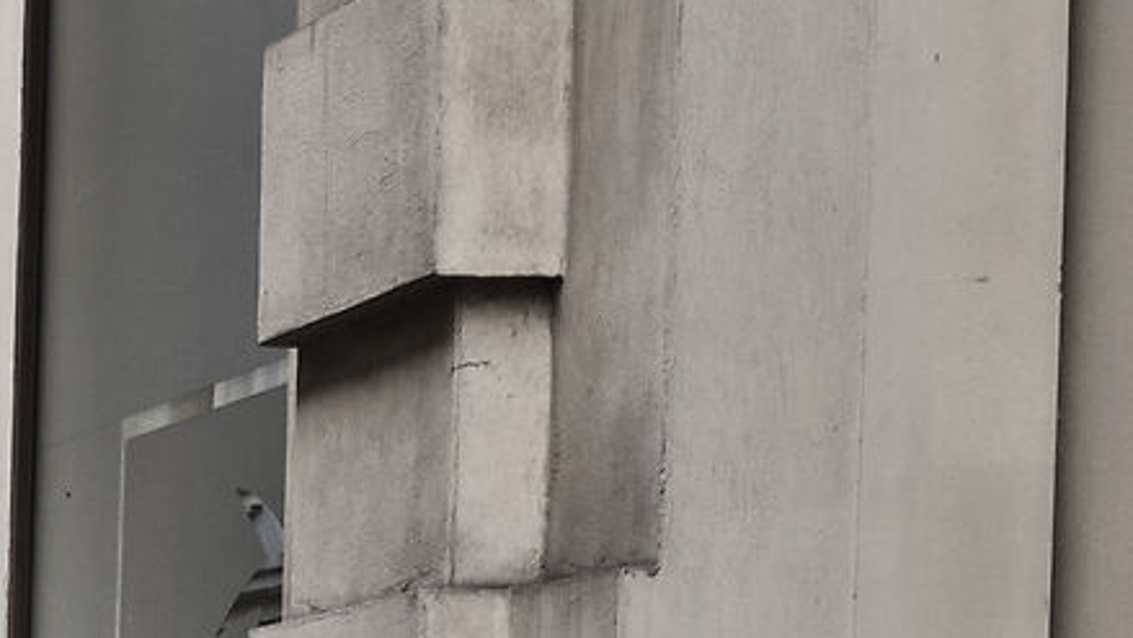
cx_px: -1226
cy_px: 1369
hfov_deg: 8.6
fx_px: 7060
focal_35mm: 235
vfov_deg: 5.1
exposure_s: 1/125
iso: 250
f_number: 5.6
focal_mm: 27
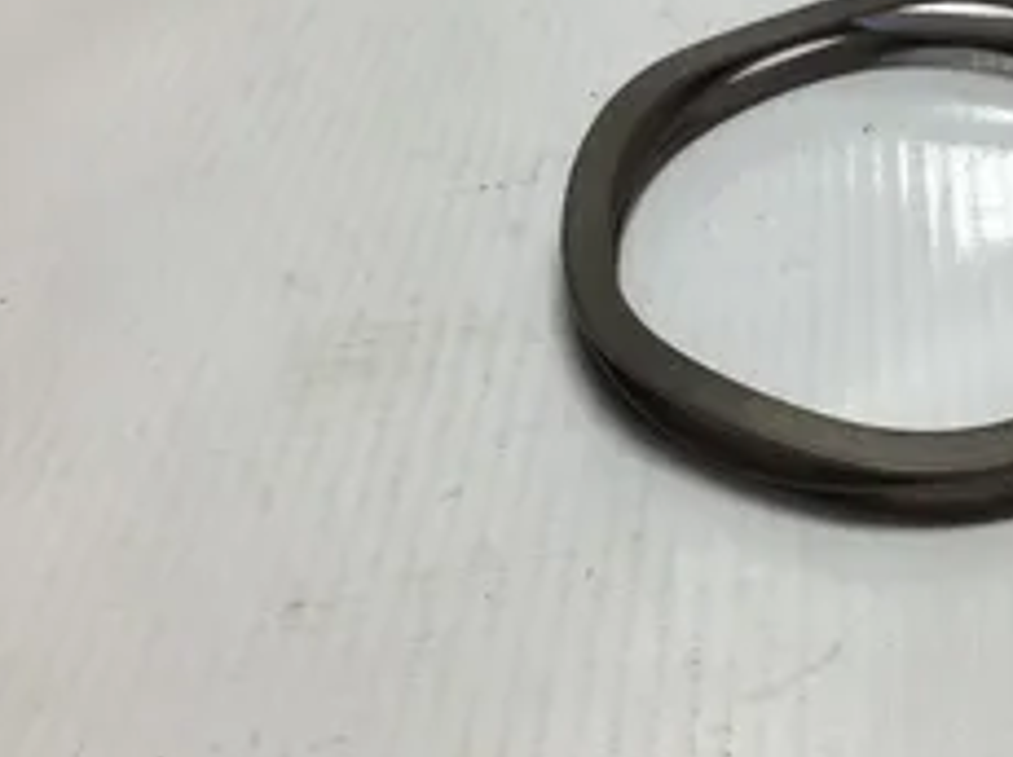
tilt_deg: -41.7
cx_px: 863
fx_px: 1579
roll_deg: +6.1
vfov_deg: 26.8
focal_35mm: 54
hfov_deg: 34.1
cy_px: 238
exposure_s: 1/197
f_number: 2.4
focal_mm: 3.3
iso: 25
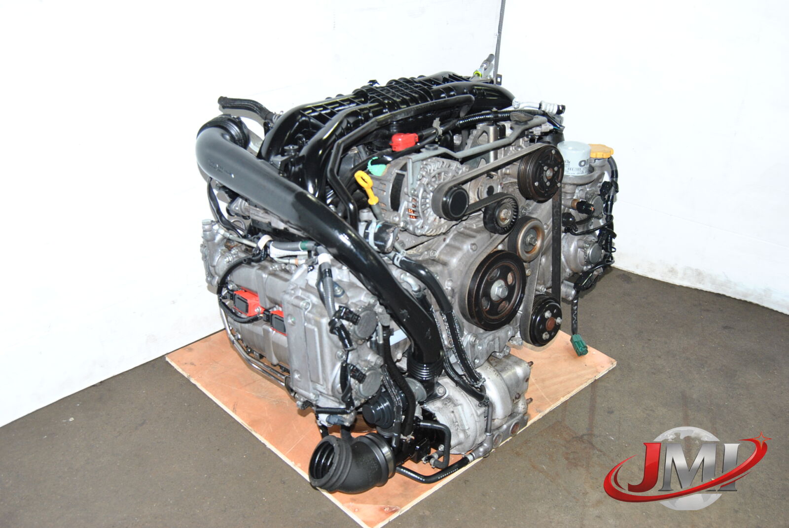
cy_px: 264
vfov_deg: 34.3
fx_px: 856
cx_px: 394
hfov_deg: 49.5
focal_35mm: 39
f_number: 5.6
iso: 400
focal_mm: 26
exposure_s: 1/200
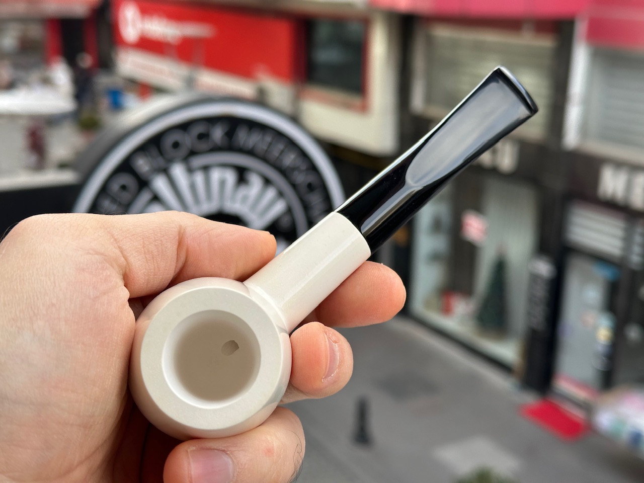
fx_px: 893
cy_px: 242
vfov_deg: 30.3
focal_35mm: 48
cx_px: 322
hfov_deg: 39.7
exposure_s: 1/511
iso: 64
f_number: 1.78
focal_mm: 6.86
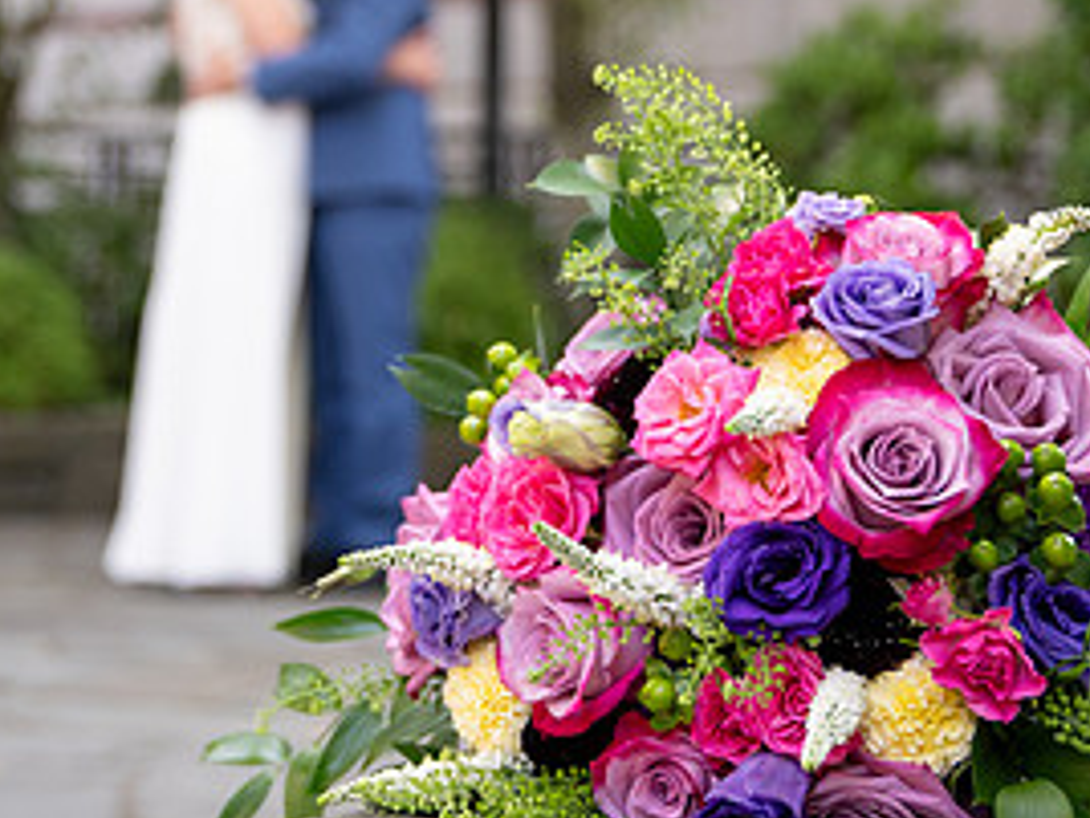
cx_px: 317
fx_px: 2677
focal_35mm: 85
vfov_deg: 17.3
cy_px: 214
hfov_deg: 22.9
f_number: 2.8
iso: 500
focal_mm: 38
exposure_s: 1/400
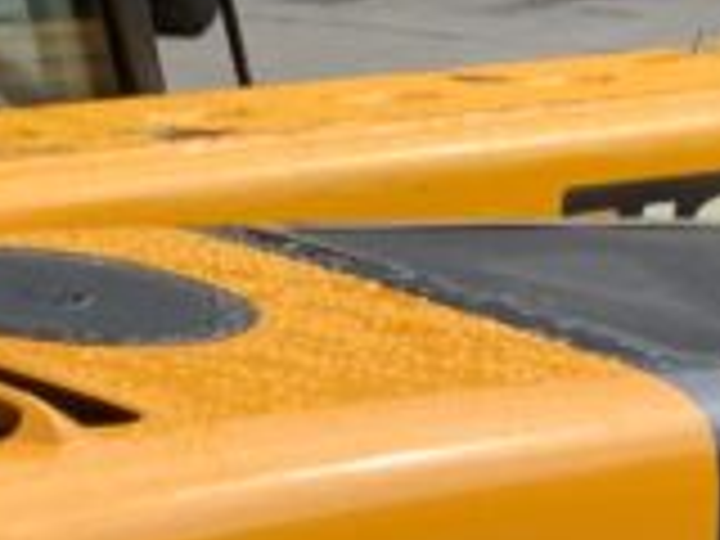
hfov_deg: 10.6
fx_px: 3869
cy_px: 1062
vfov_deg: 7.7
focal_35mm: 186
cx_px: 104
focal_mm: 3
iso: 16
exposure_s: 1/816
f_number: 1.8
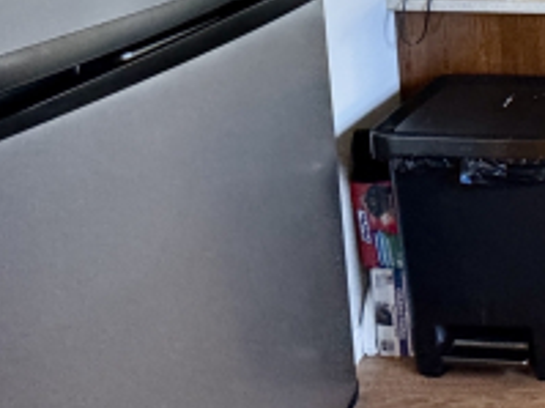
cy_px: -118
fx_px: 740
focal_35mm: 47
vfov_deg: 26.4
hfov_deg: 27.8
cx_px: 812
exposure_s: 1/60
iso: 400
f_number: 2.2
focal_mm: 2.22
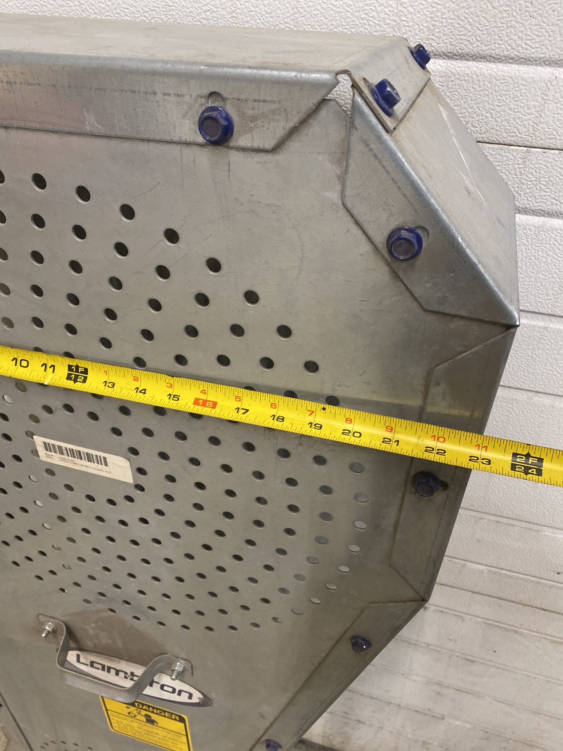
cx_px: 282
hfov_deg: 53.1
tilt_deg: -33.4
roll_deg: -1.8
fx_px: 564
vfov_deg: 67.3
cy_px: 376
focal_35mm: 26
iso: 250
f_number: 1.8
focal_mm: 4.25
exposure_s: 1/41
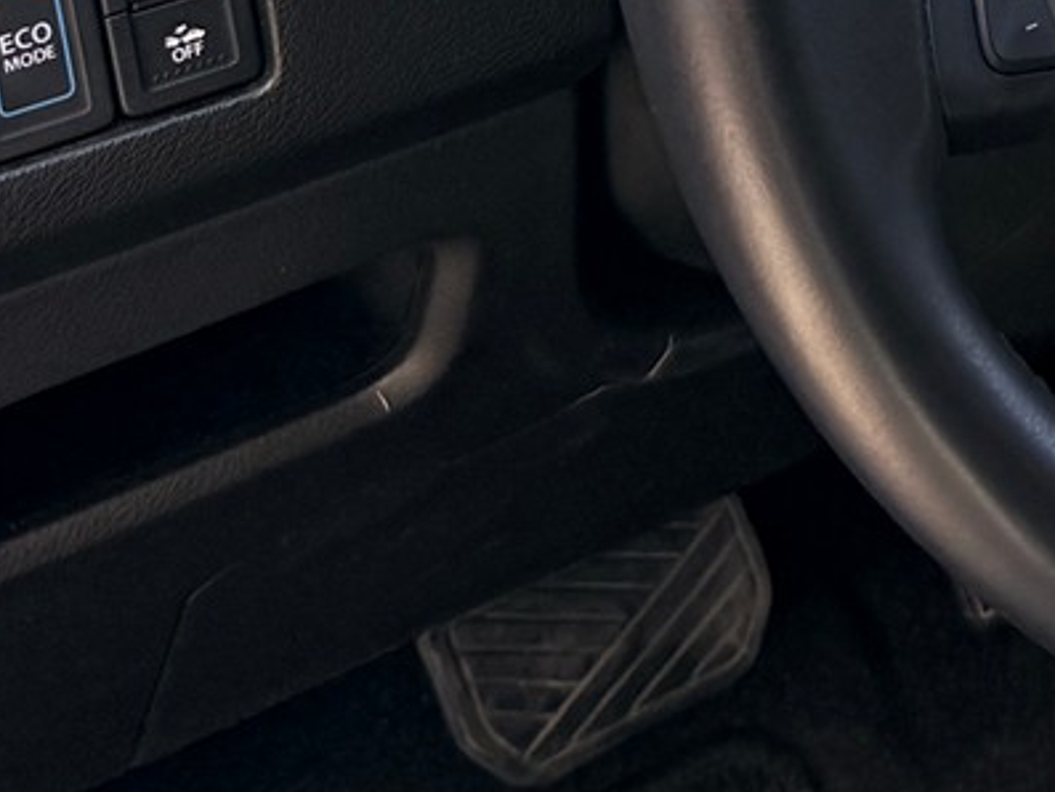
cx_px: 1749
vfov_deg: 11.7
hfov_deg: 15.2
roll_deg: -2.9
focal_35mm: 116
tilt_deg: -18.7
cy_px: -712
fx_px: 3536
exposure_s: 1/535
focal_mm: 6.76
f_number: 1.78
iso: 80
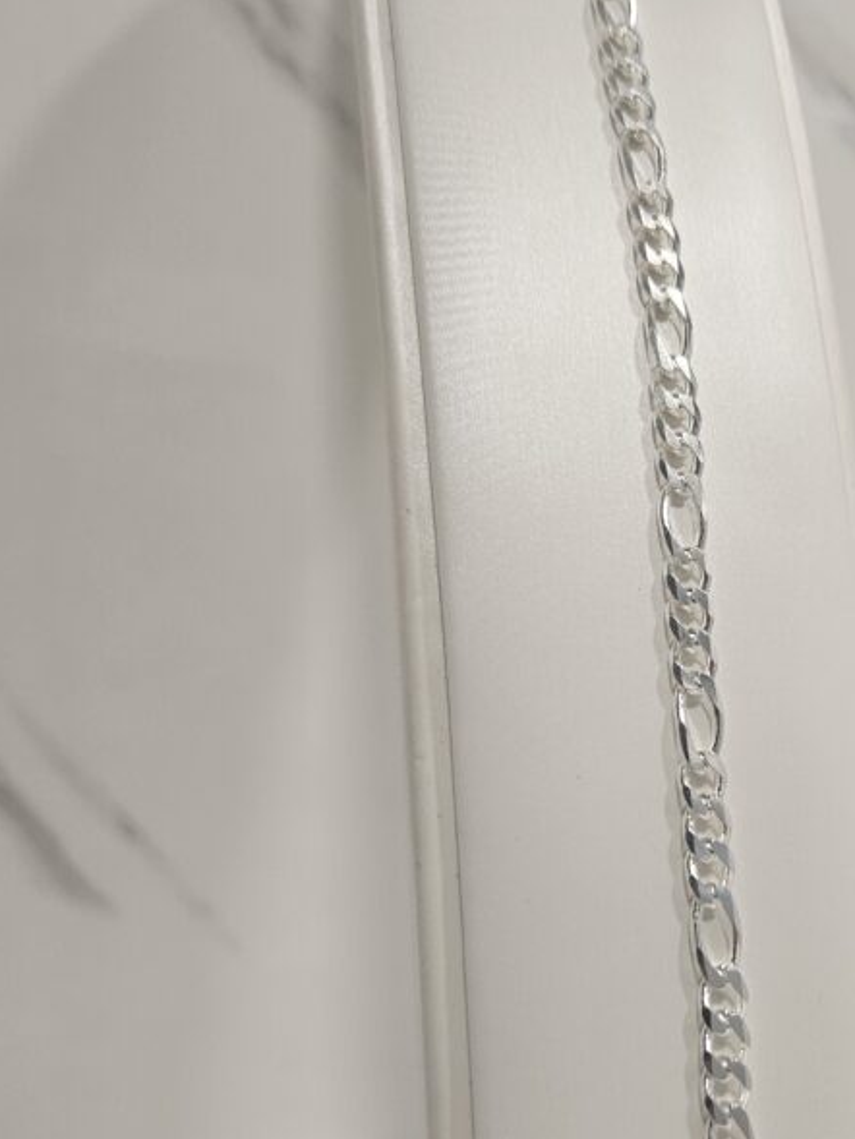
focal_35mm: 40
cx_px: 716
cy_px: 694
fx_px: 1317
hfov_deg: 34.6
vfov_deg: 46.5
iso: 160
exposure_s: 1/100
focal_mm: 5.4
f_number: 1.8
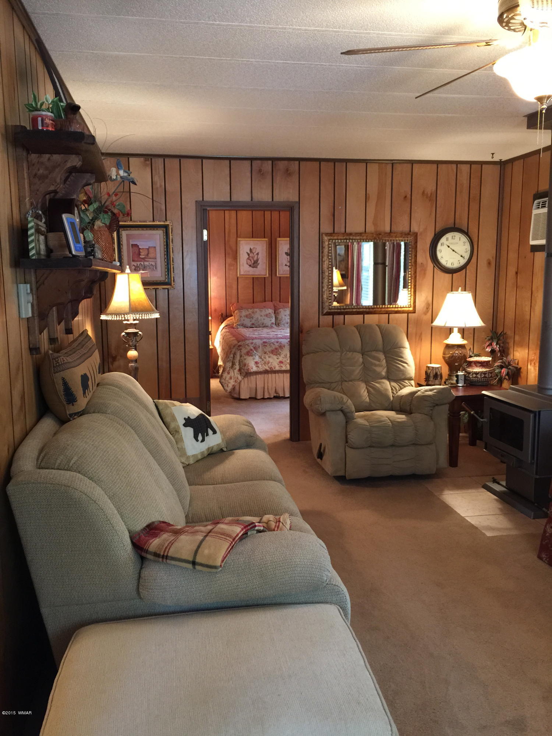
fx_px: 617
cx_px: 276
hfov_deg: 48.2
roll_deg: +0.1
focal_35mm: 29
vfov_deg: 61.7
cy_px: 368
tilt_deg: -7.2
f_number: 2.2
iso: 100
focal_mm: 4.15
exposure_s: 1/15
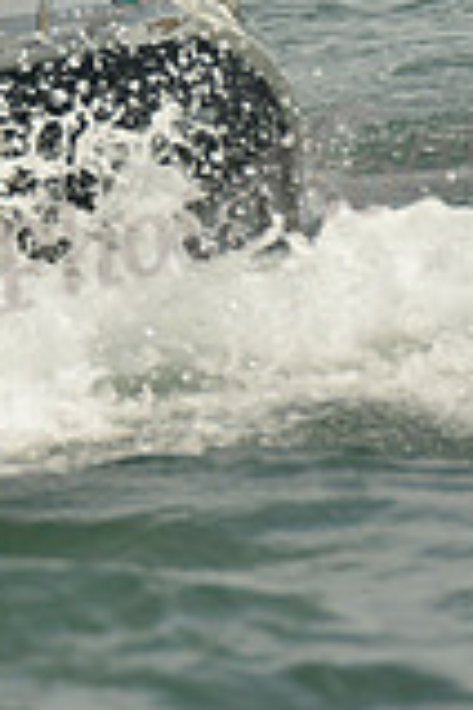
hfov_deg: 1.9
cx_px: -239
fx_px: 14366
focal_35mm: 729
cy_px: -424
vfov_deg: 2.8
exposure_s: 1/1250
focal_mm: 200
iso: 200
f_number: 8
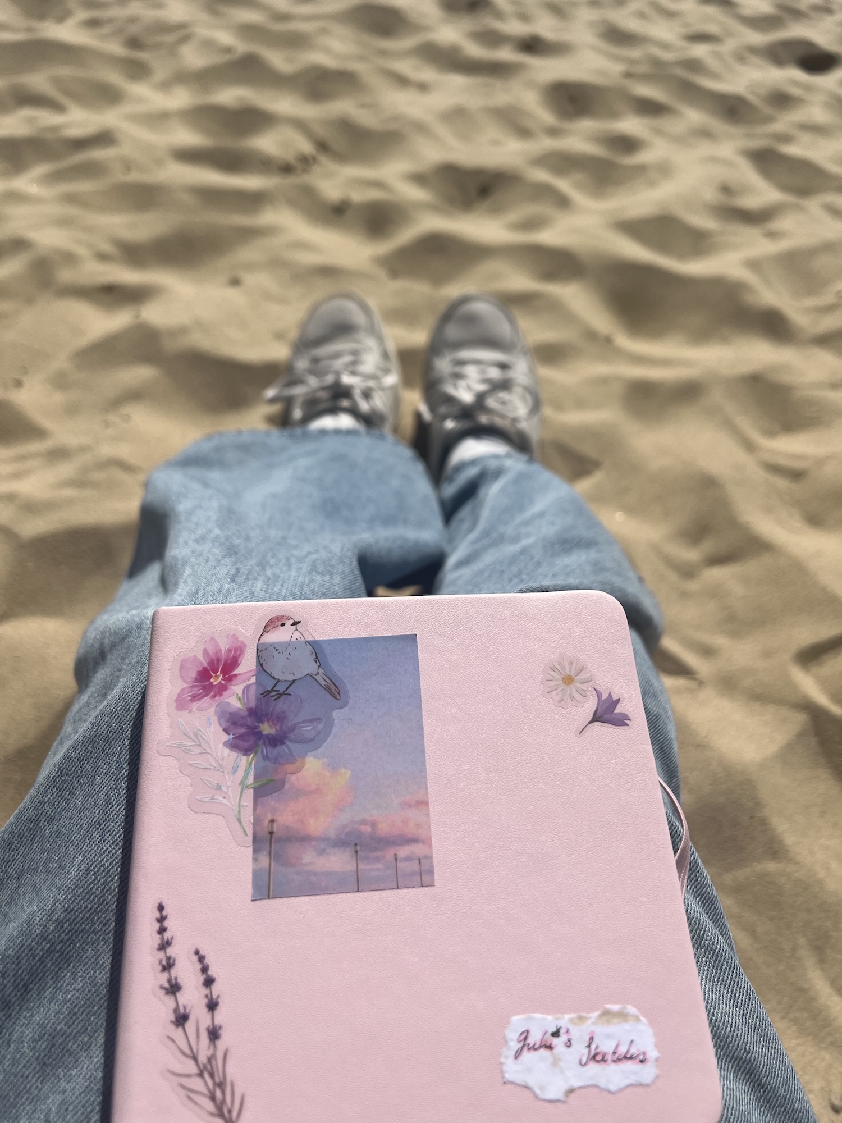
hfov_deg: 53.1
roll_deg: -4.2
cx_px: 421
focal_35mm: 26
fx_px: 843
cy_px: 562
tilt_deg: -44.0
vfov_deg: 67.3
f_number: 1.5
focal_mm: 5.7
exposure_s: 1/14286
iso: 50
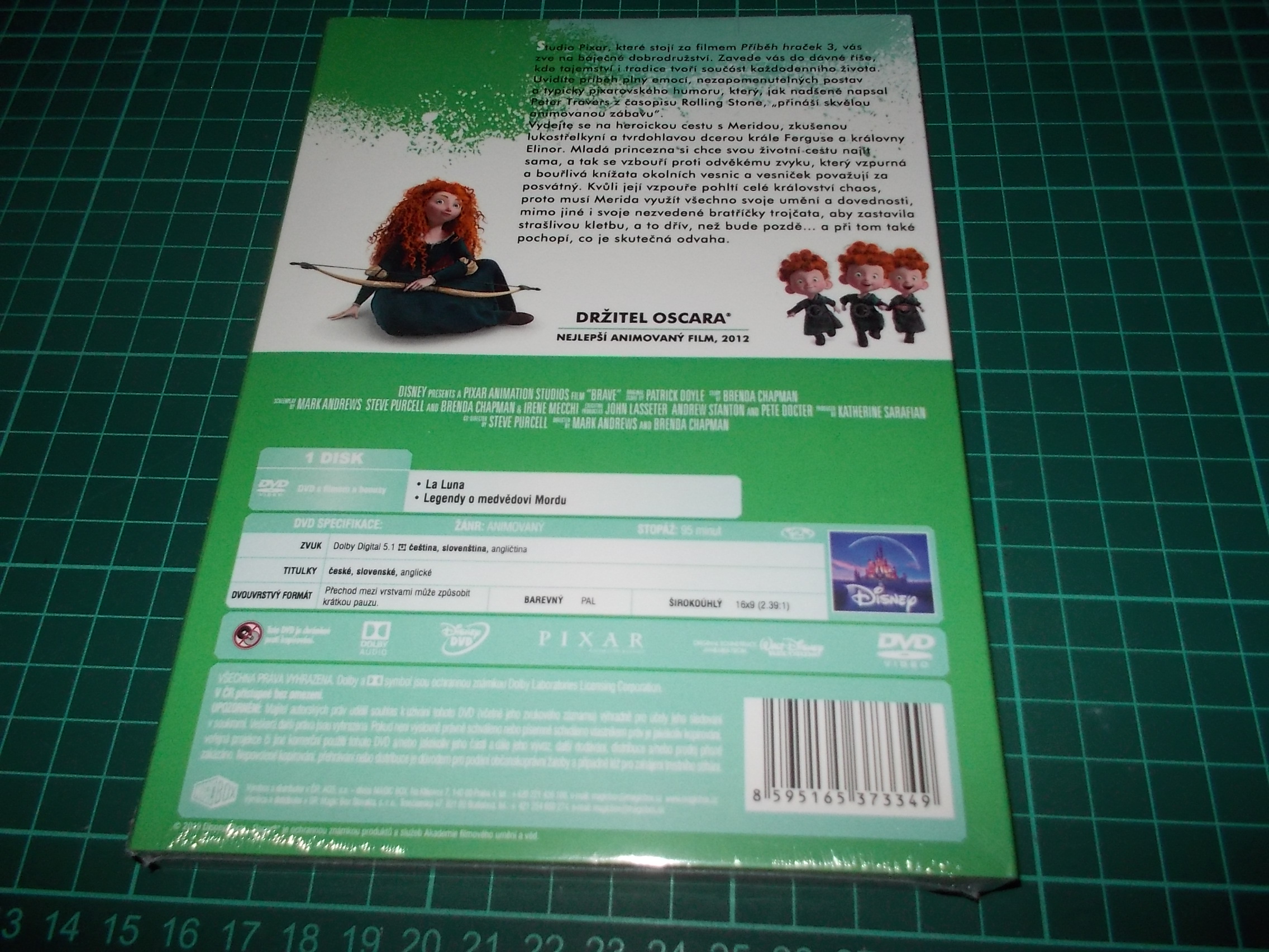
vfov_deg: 48.2
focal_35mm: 29
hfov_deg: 61.7
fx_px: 1063
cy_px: 476
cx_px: 634
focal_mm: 4.1
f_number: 3.3
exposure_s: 1/30
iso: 200
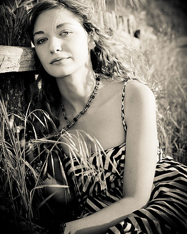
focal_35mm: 65
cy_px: 99
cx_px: 93
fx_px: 450
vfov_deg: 29.1
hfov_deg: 23.5
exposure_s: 1/2000
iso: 800
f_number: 4
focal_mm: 38
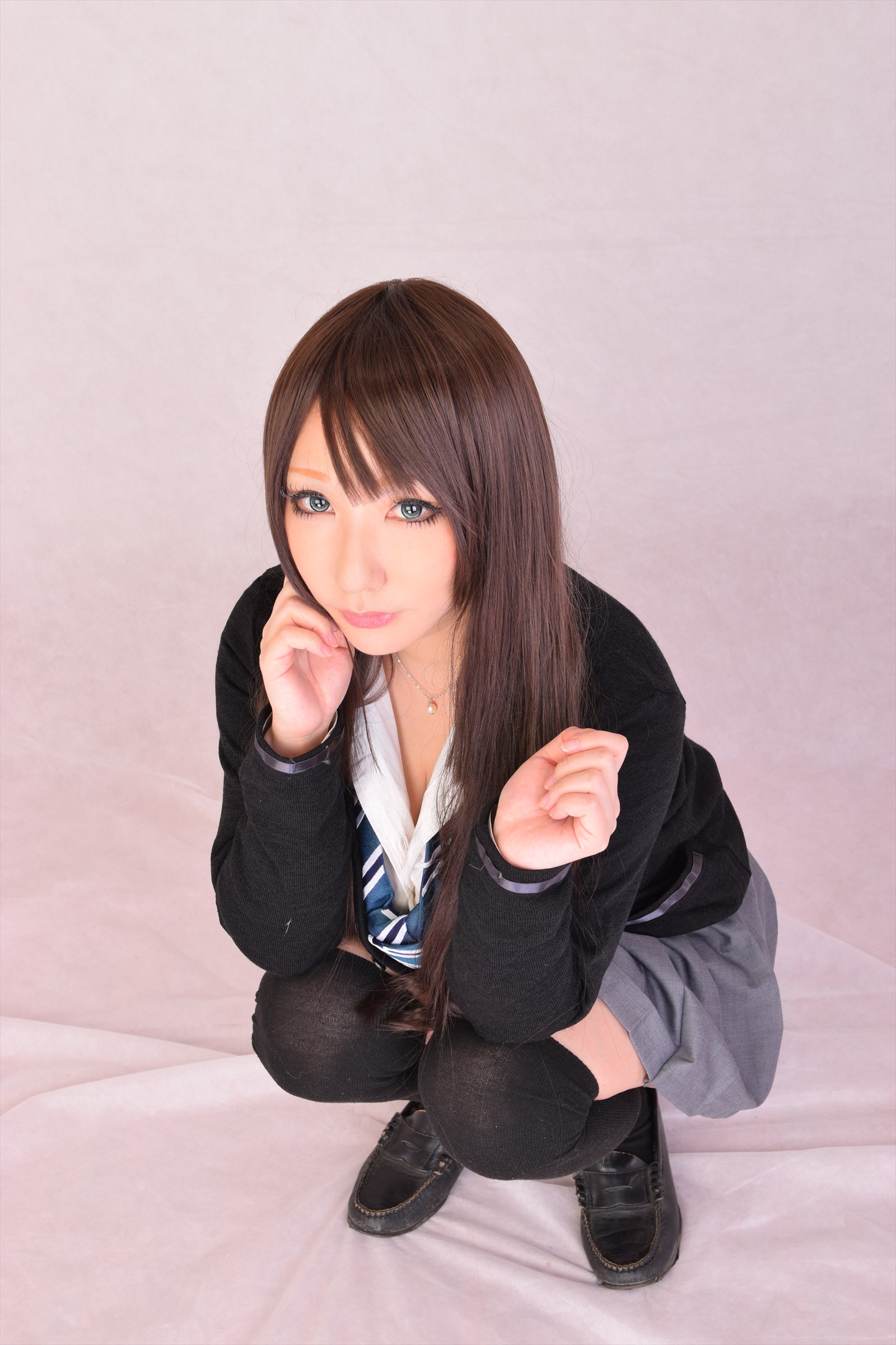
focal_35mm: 51
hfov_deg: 26.5
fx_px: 1904
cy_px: 672
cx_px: 448
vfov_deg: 38.9
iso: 100
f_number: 8
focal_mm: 34
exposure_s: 1/125
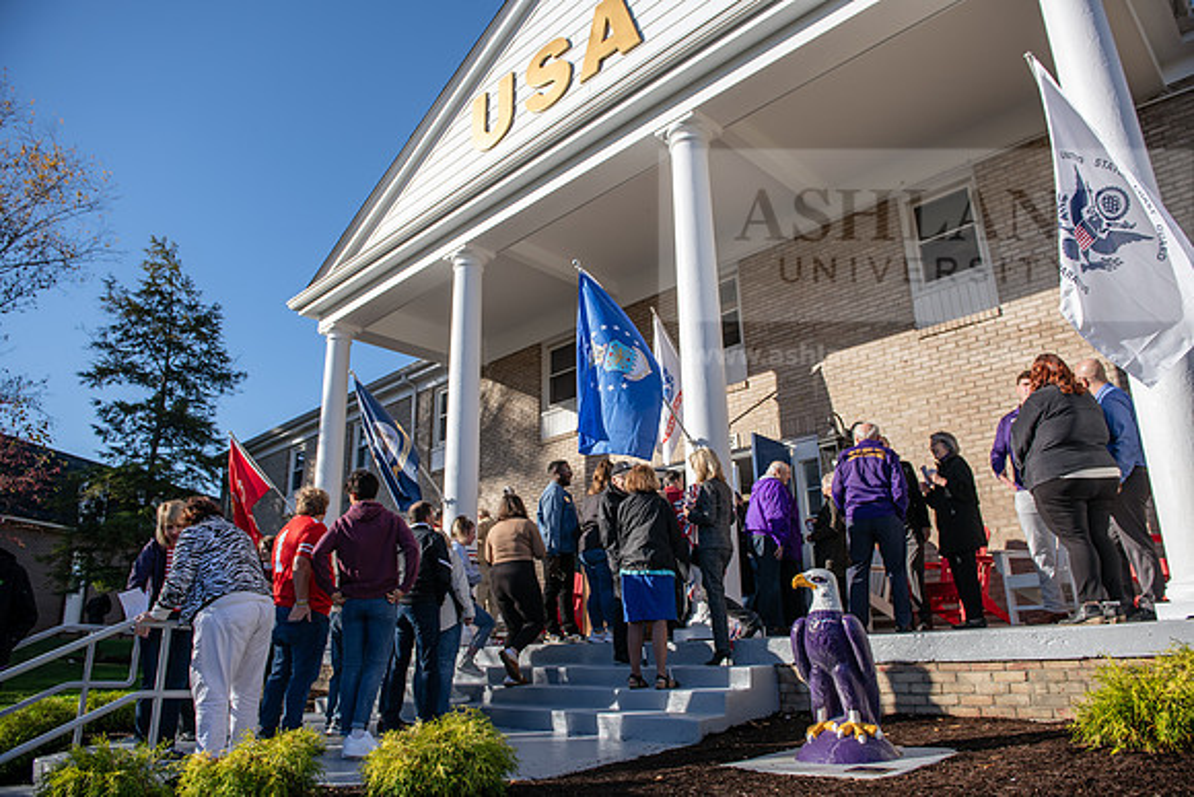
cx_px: 597
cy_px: 398
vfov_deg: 53.2
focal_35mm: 24
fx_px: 796
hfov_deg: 73.7
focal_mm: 24
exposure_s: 1/800
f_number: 4
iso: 125
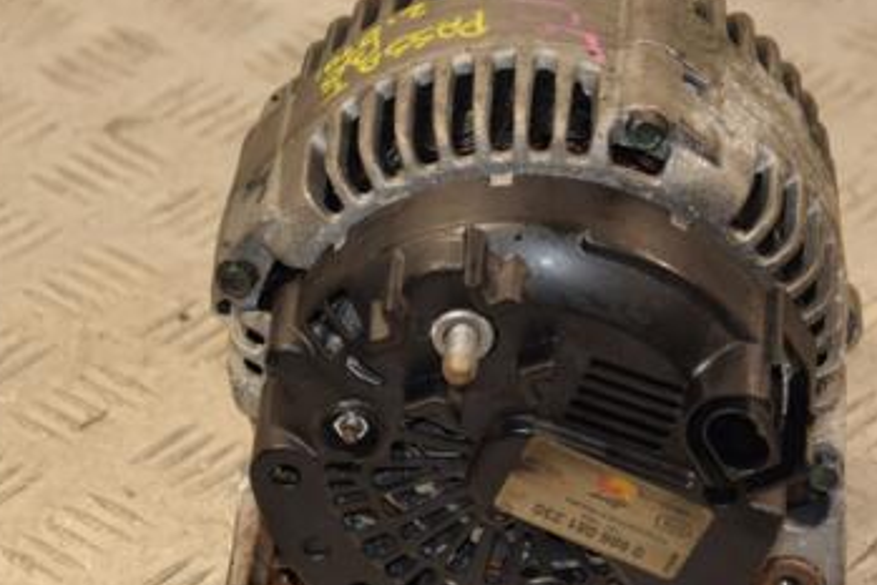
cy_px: 324
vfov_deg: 8.6
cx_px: 555
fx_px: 3899
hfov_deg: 12.8
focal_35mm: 160
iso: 800
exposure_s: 1/160
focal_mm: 62
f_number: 5.3
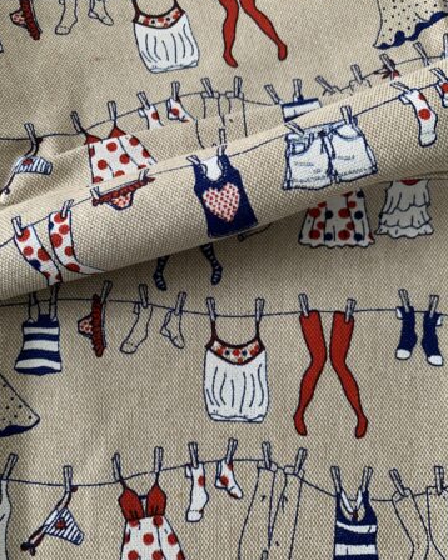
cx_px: 238
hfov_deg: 49.9
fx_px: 481
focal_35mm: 29
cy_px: 288
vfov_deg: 60.5
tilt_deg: -78.7
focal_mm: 4.25
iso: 125
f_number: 1.8
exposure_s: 1/60
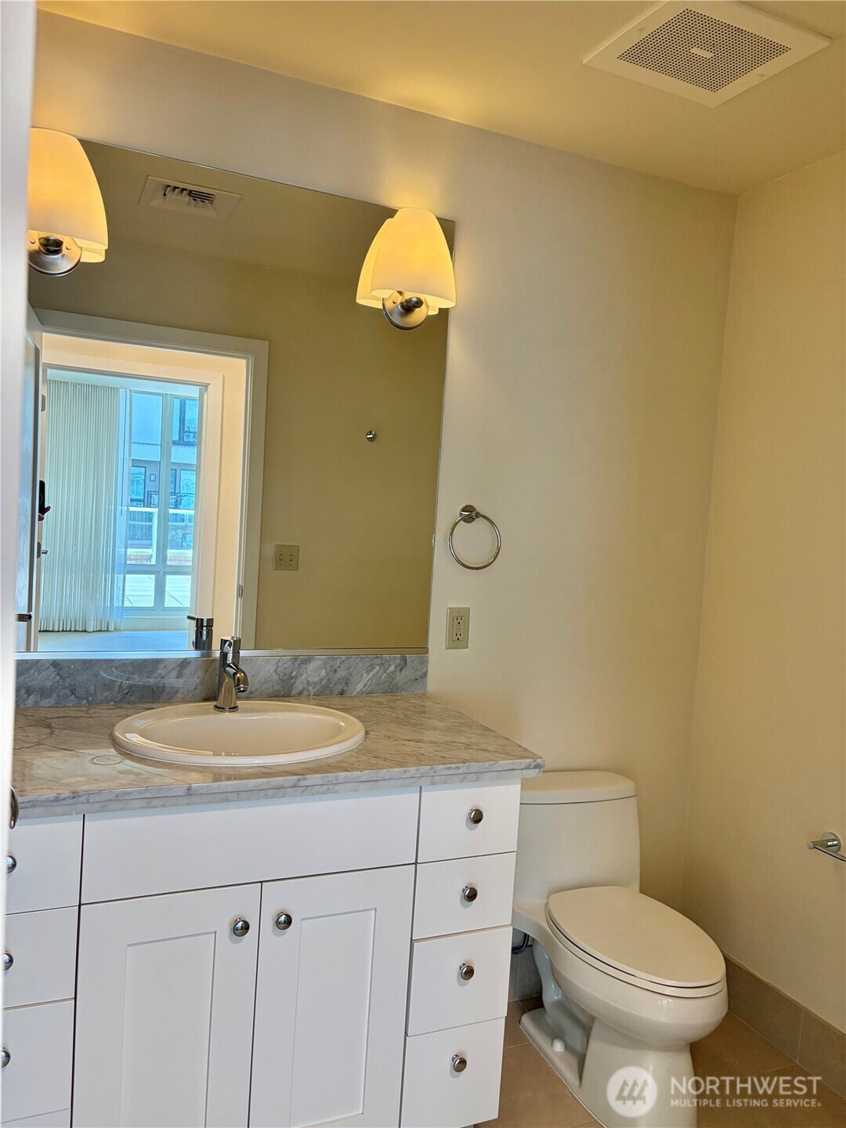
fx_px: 847
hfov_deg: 53.1
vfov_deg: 67.3
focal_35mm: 26
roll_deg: -4.0
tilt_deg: -3.3
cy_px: 564
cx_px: 423
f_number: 1.6
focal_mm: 5.96
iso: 125
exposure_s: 1/214
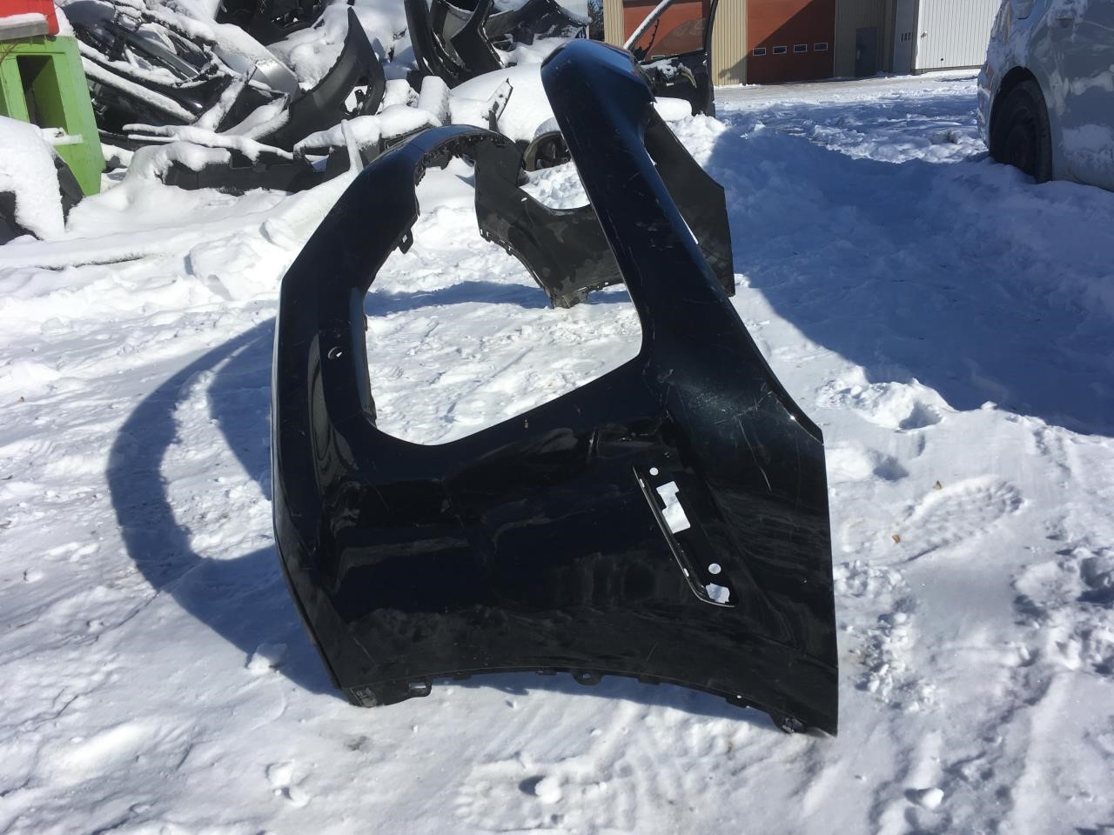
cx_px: 557
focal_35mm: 29
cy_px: 418
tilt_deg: -18.0
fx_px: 933
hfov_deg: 61.7
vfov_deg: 48.2
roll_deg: +2.3
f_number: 2.2
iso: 25
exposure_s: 1/3663
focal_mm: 4.15
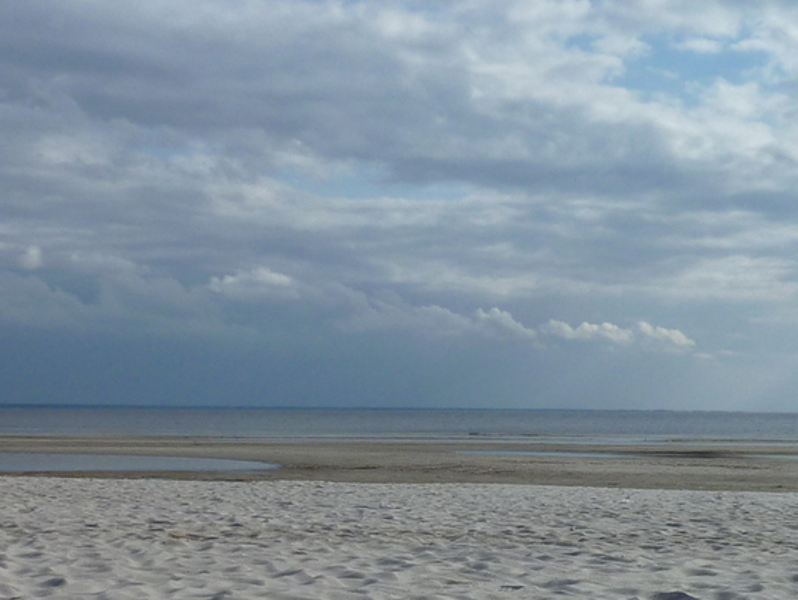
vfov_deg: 20.2
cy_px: 569
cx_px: 530
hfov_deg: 27.2
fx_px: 1638
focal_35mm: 71
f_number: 5.6
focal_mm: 4.1
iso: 80
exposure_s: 1/800
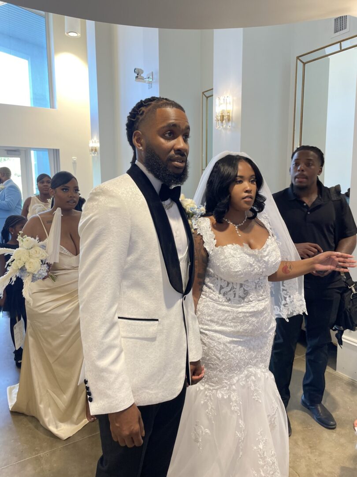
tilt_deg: -8.5
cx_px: 178
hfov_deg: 53.1
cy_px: 238
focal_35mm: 26
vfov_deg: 67.3
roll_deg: +0.8
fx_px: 358
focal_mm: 4.2
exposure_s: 1/60
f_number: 1.6
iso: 64
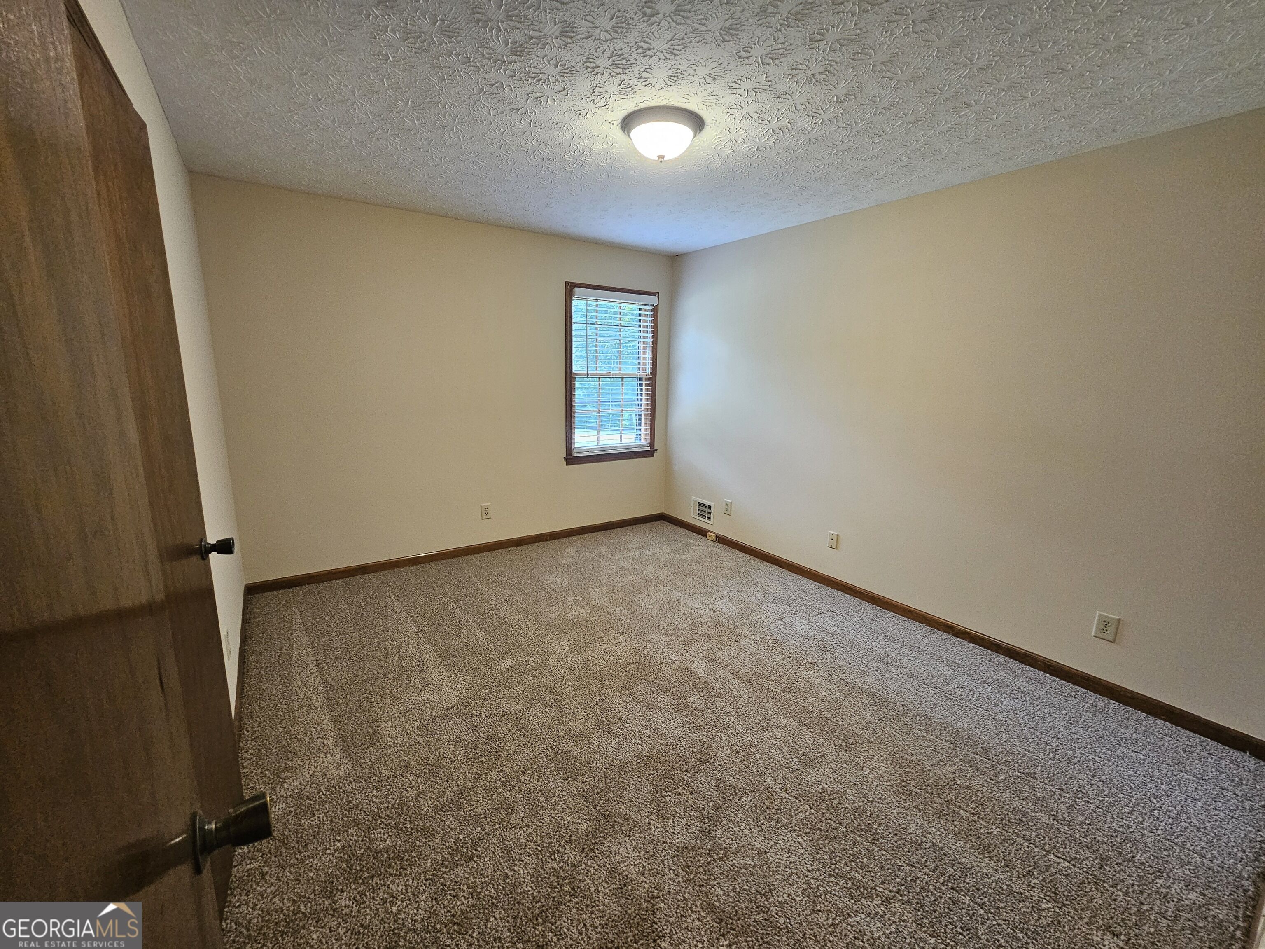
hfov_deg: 106.2
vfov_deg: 89.9
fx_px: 475
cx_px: 632
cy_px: 474
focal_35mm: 13
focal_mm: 2.2
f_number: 2.2
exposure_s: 1/60
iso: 400
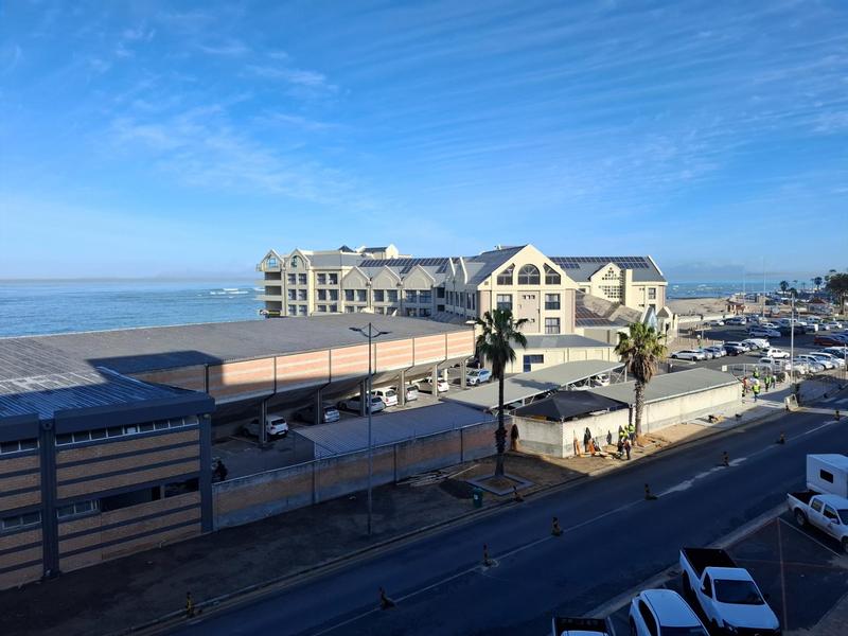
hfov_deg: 73.9
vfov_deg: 58.9
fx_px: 563
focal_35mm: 23
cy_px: 318
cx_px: 424
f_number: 1.8
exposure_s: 1/1637
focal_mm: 5.54
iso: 50
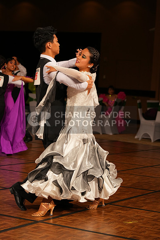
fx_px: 673
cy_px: 120
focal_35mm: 101
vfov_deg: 20.2
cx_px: 80
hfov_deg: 13.6
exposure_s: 1/200
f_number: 4.5
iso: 1250
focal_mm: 101
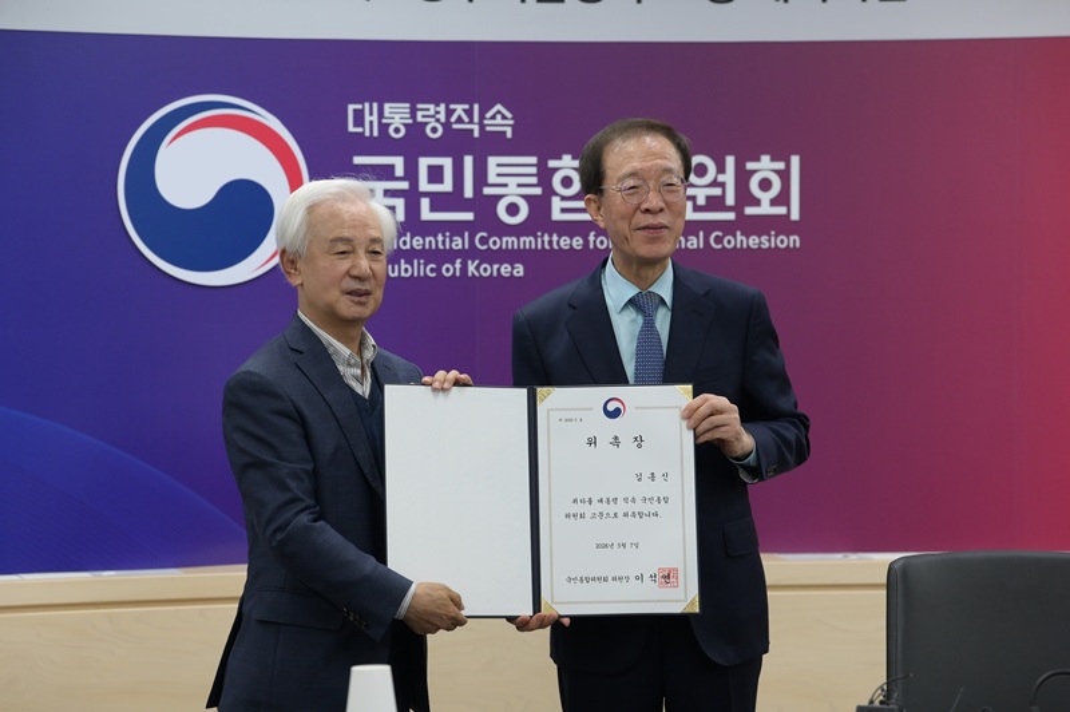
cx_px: 535
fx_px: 3979
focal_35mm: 134
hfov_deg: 15.3
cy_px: 356
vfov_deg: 10.2
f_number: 5
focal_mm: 134
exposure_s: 1/400
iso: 2500
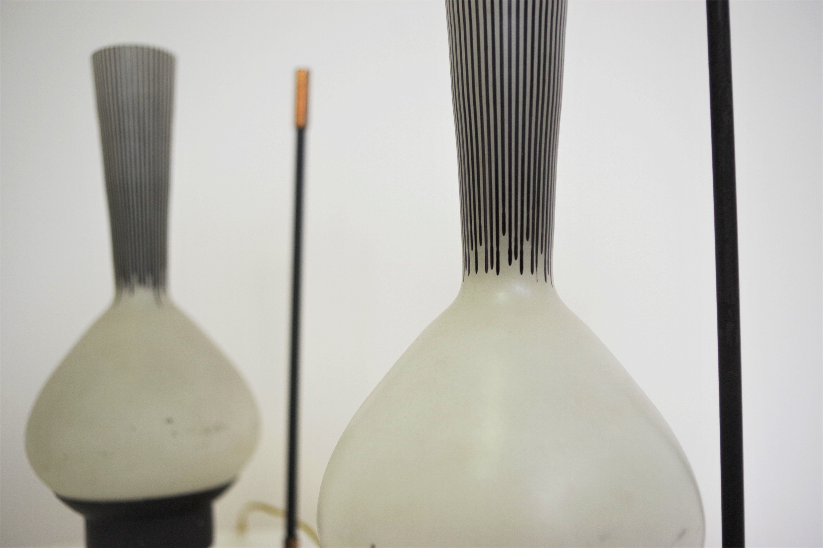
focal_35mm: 39
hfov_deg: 49.6
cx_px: 412
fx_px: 892
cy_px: 274
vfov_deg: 34.2
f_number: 4
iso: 200
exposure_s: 1/60
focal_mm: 26.25
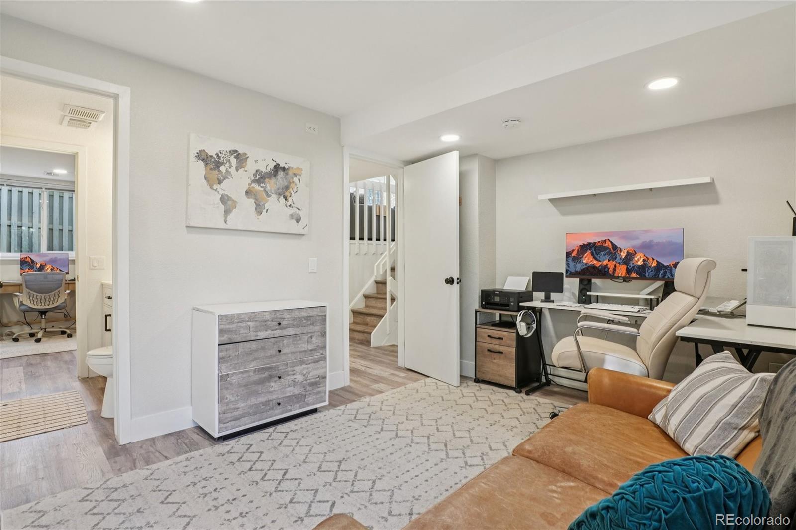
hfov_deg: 95.0
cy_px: 265
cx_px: 398
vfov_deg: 72.0
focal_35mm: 16
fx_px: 365
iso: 400
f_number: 8
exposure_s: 1/20
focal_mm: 11
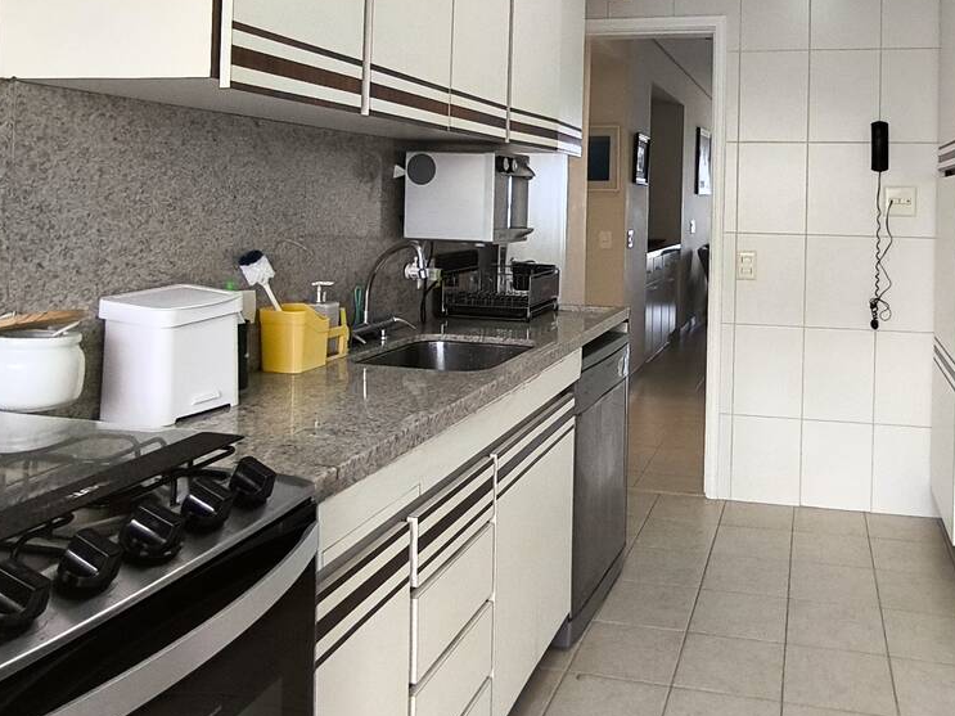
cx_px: 644
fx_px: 855
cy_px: 183
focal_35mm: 31
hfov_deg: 57.0
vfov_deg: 44.0
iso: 100
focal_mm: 1.65
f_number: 2.2
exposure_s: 1/120
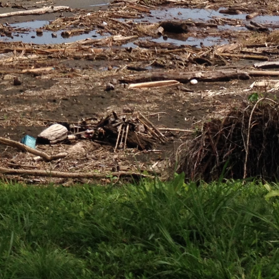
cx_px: 54
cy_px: -97
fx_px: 1131
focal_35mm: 124
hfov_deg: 14.0
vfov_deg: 13.5
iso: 50
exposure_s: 1/2762
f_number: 2.4
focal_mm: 4.28
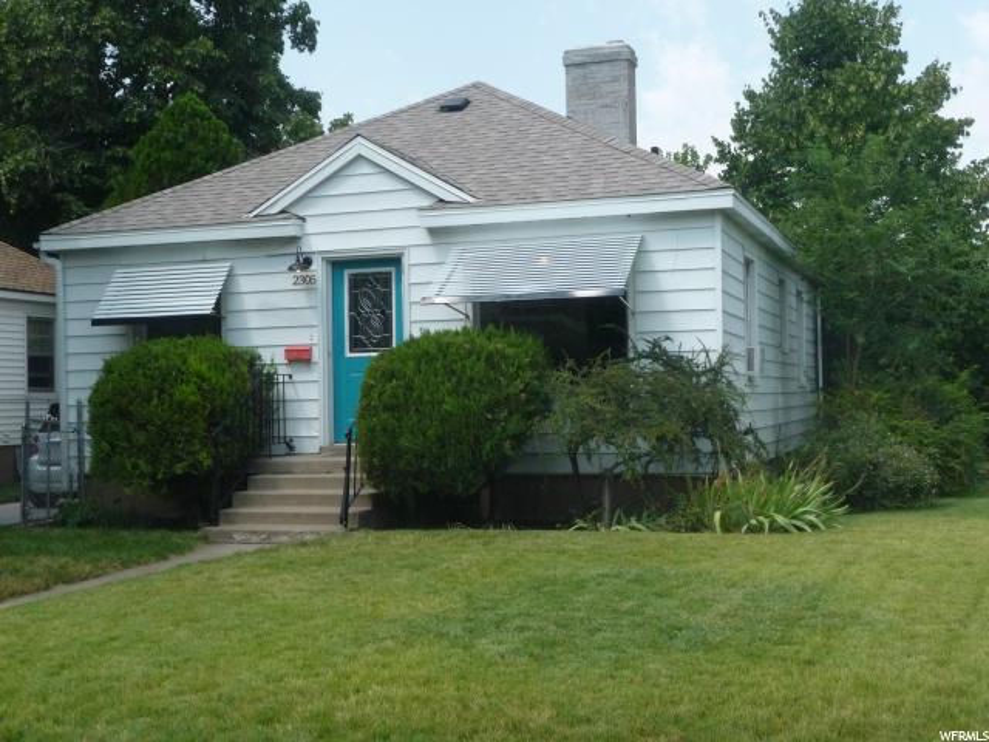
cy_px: 371
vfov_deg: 32.2
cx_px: 494
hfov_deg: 42.1
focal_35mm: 45
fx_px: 1286
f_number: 10
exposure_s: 1/400
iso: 400
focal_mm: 7.6
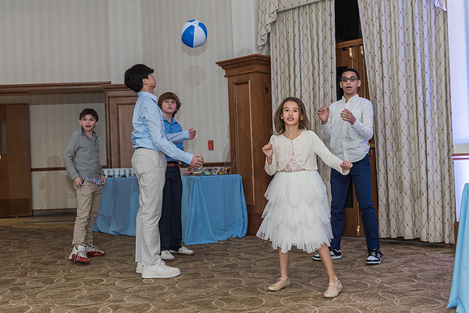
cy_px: 156
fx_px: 521
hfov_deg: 48.4
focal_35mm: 40
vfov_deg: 33.4
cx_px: 234
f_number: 4
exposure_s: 1/100
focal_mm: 40
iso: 800
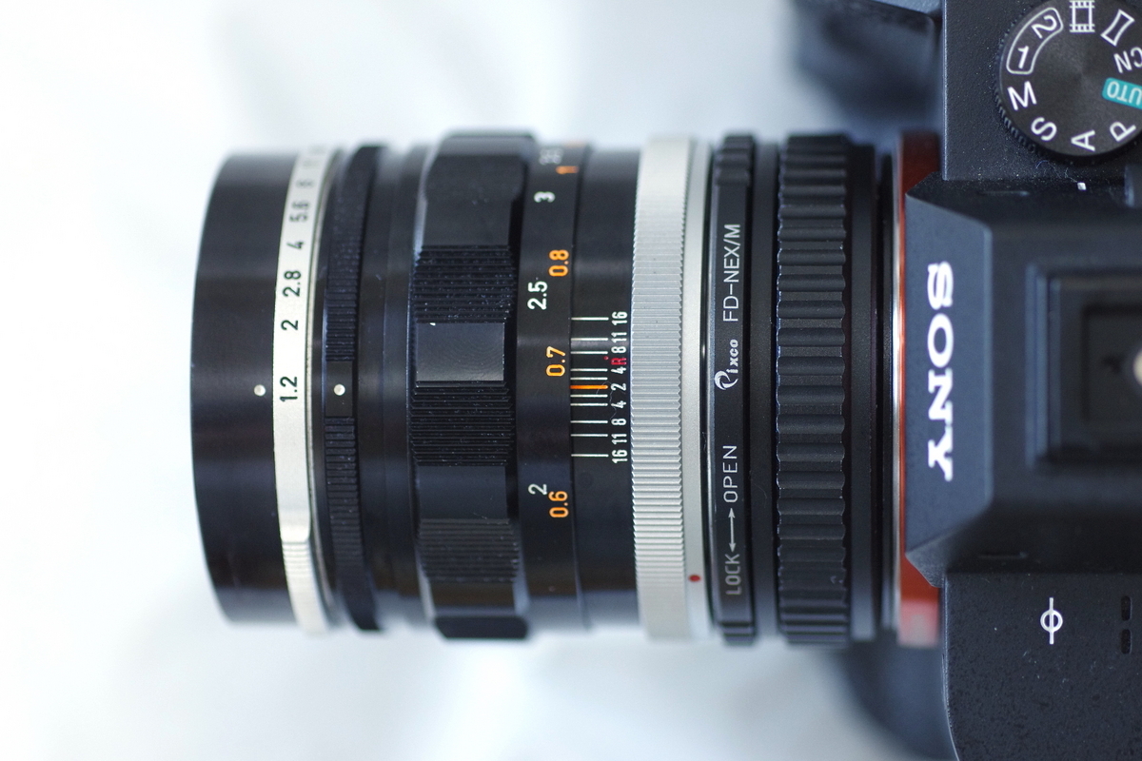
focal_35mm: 105
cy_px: 380
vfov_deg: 13.0
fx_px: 3331
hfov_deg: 19.5
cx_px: 571
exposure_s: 1/25
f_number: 2.8
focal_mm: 70
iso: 800
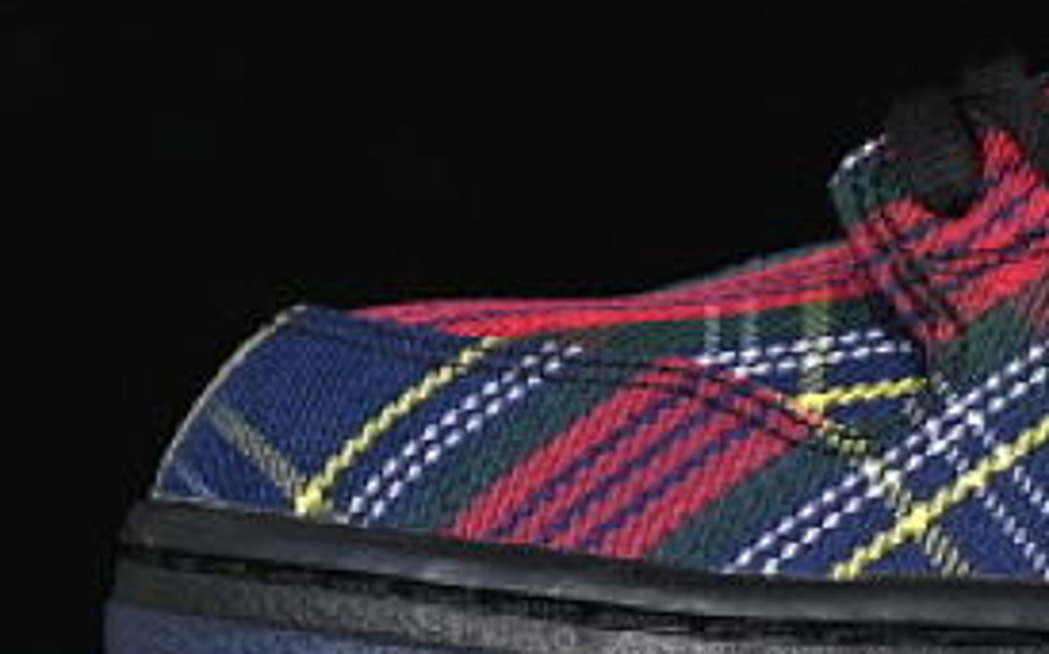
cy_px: 34
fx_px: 8602
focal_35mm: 301
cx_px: 1547
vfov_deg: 4.4
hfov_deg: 6.9
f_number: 6.3
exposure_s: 1/60
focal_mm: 50
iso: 160
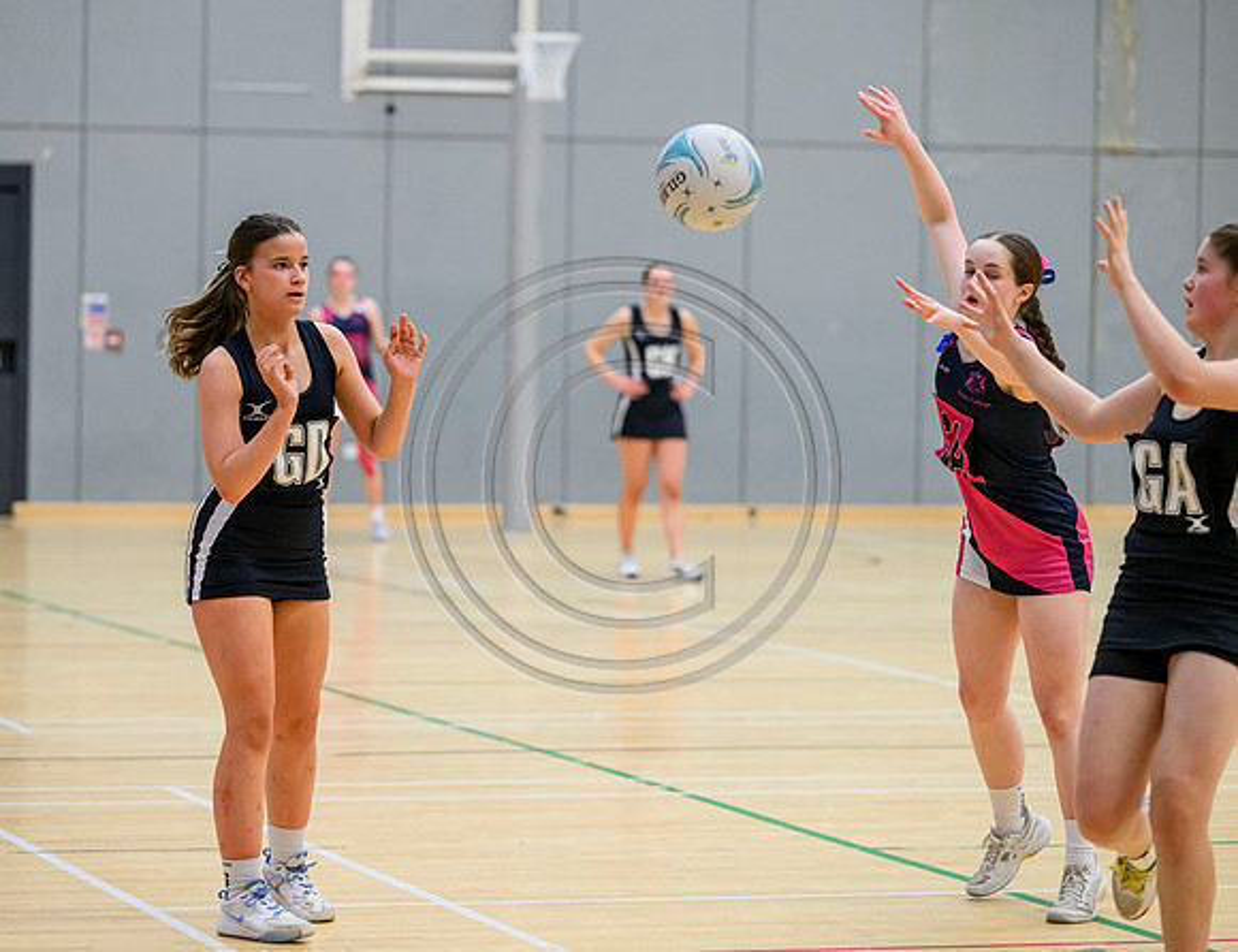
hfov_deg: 13.2
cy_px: 459
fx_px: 5344
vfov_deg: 10.2
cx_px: 498
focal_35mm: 148
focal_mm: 130
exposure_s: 1/1000
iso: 6400
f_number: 3.2
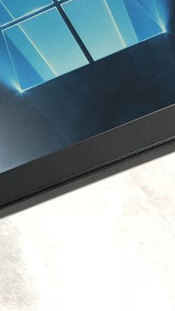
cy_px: 37
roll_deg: -21.3
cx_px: -213
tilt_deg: -43.7
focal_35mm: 84
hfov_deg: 12.2
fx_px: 694
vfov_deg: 24.6
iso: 32
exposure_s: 1/20
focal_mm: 4
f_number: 1.8
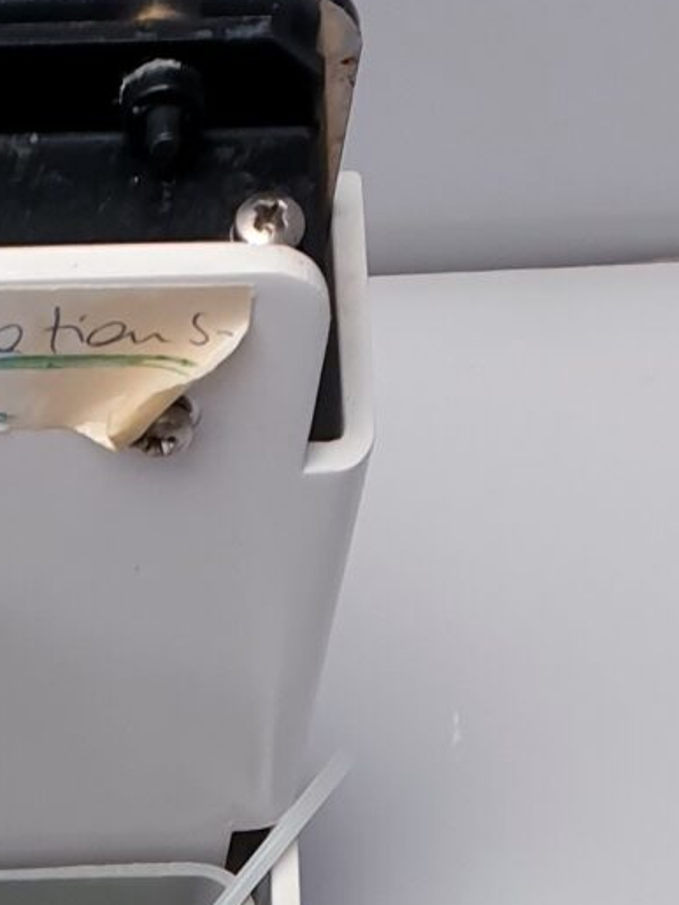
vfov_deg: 13.0
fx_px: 3374
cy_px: 1884
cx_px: -189
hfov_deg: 11.2
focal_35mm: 129
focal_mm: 4.3
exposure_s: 1/50
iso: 50
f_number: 2.4
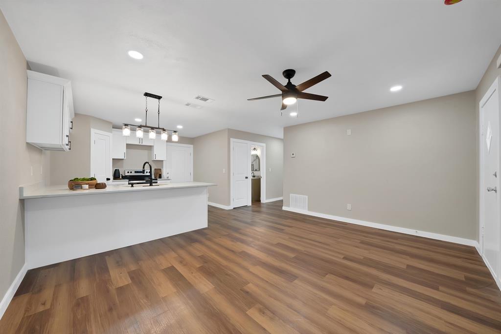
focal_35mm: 12
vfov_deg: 90.1
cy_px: 167
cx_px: 250
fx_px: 167
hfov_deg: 112.6
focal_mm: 12
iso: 640
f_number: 9
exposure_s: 1/13
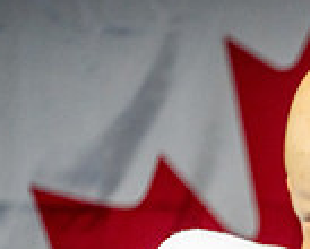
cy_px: 411
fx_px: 5476
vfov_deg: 2.6
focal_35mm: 596
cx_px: 611
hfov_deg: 3.2
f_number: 2
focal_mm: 150
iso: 4000
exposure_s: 1/800
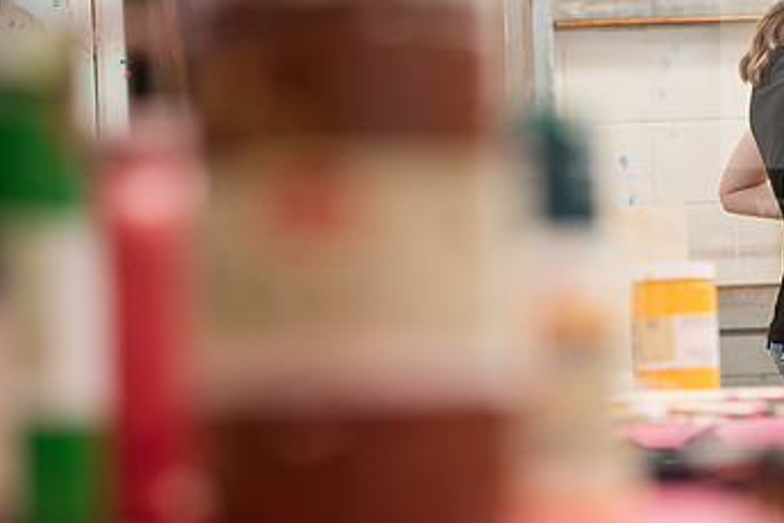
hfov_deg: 15.5
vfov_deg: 10.5
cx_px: 652
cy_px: 254
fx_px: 2853
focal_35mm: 131
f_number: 3.2
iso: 800
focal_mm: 78
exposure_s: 1/200
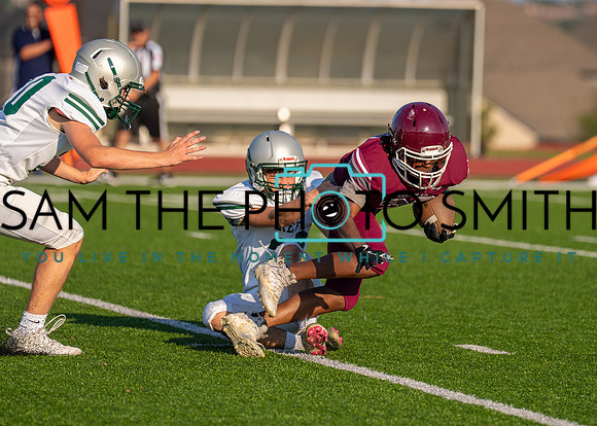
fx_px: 5232
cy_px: 151
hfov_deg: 6.5
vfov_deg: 4.7
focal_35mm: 309
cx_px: 328
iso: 125
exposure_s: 1/3200
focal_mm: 200
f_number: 2.8
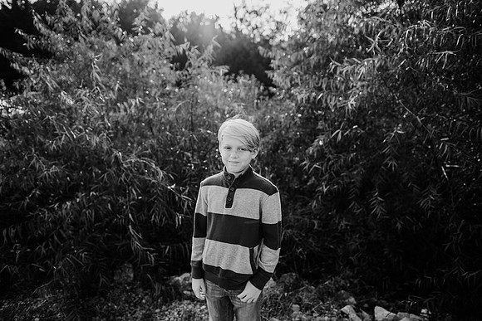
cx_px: 241
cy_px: 160
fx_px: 321
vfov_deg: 53.2
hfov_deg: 73.7
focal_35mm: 24
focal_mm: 24
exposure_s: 1/1250
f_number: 2.5
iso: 200
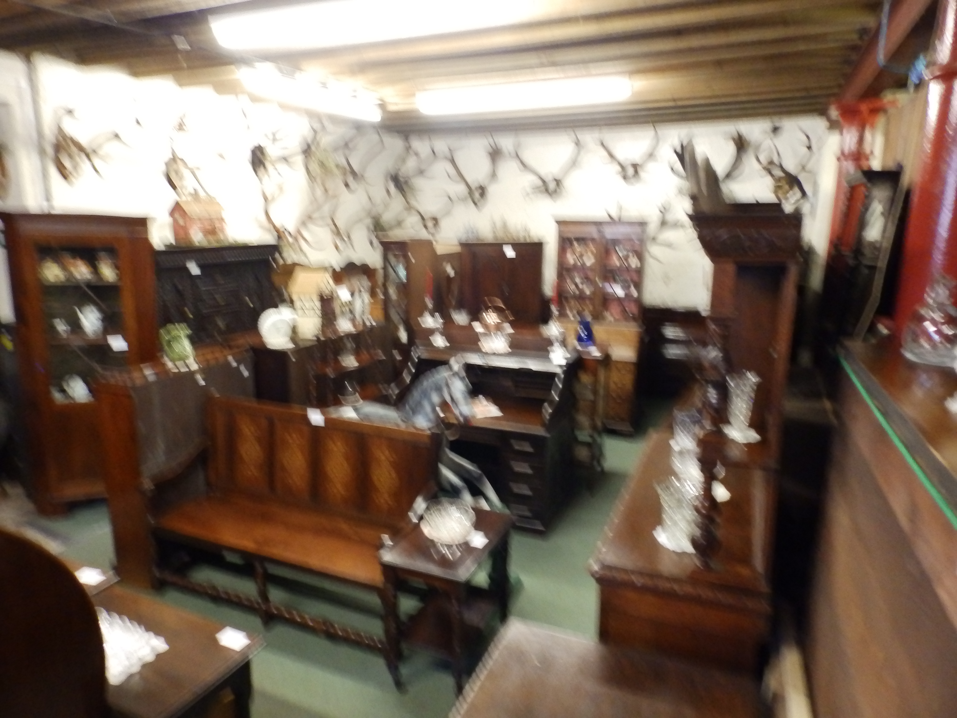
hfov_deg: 76.4
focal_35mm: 22
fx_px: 608
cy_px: 359
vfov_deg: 61.1
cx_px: 478
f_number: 3.4
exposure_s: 1/13
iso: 800
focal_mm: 4
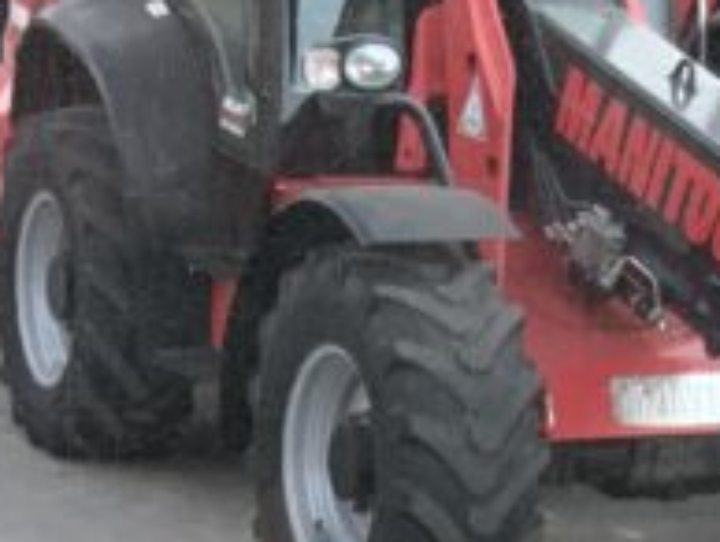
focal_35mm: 153
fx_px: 3186
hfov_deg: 12.9
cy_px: 1236
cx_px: 182
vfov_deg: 8.9
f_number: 1.8
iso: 16
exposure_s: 1/242
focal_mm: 3
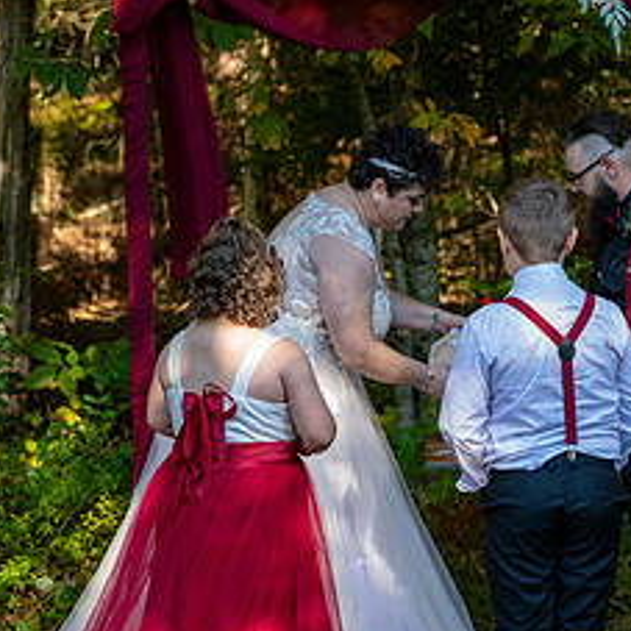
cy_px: 375
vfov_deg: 13.8
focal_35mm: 126
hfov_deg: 13.8
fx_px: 2599
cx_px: 402
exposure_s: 1/4000
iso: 6400
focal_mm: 75
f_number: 4
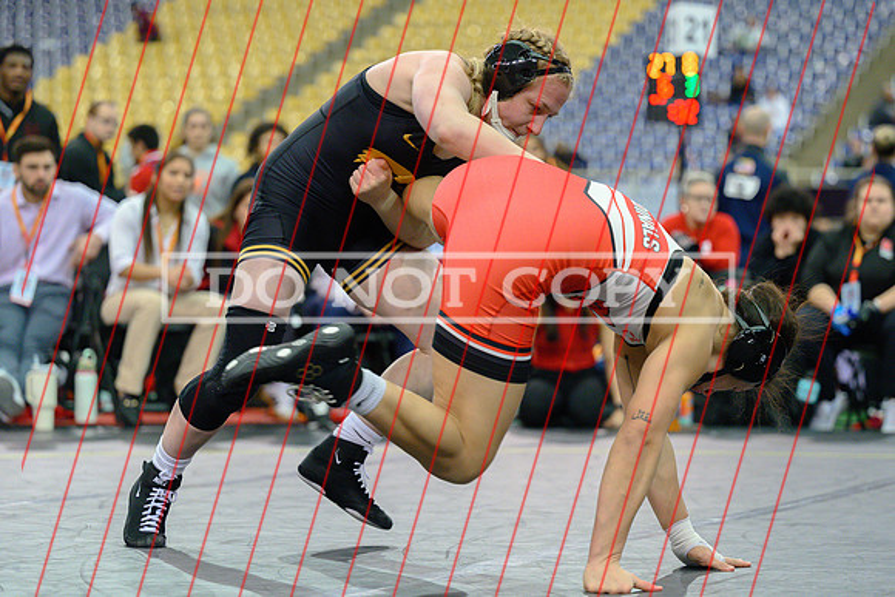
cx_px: 507
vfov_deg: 12.0
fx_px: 2852
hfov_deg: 17.8
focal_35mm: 115
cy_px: 300
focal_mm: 97
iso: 3600
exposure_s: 1/800
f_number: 2.8
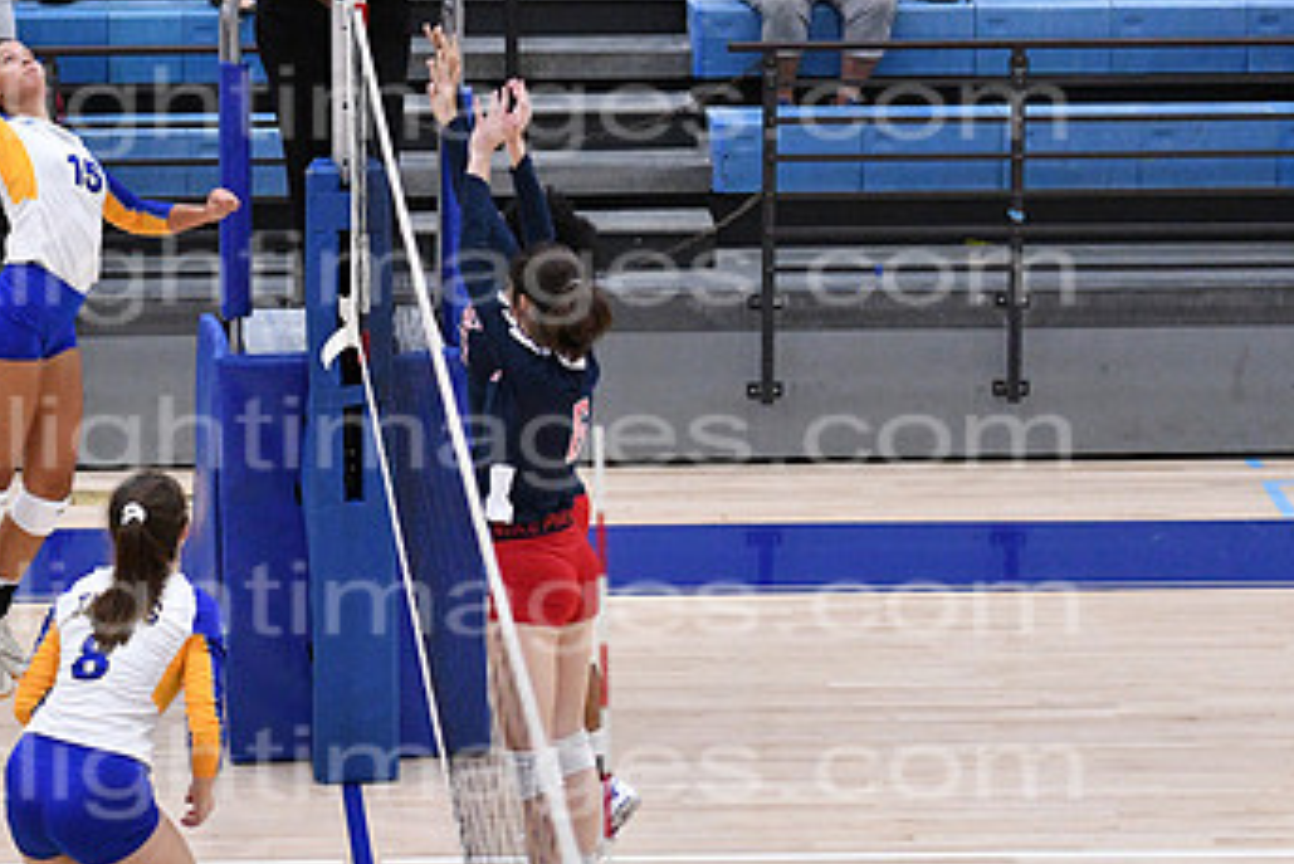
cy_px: 360
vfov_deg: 6.0
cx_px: 226
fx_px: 8198
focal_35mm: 228
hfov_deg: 9.0
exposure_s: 1/1000
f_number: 3.2
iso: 6400
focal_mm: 90
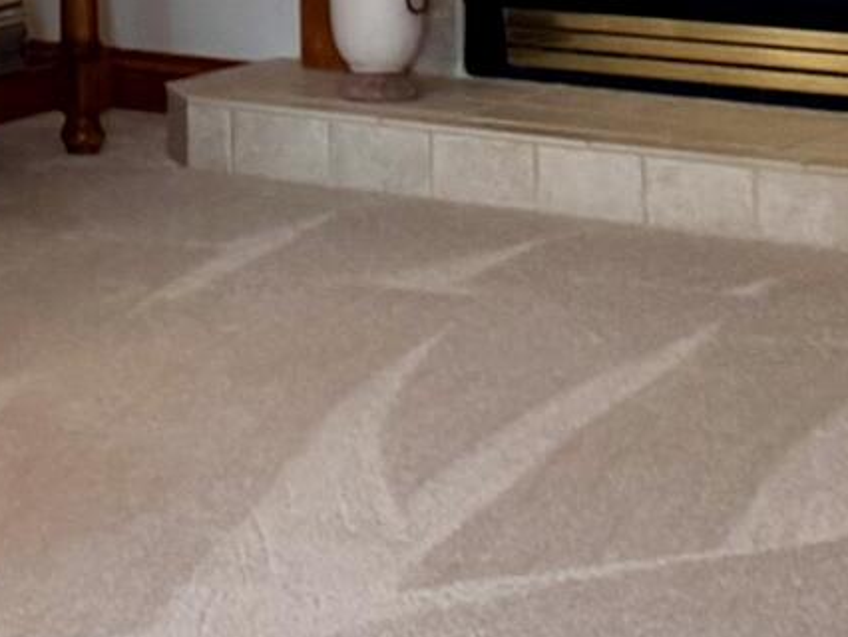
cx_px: -991
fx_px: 4142
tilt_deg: -3.7
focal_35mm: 169
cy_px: -356
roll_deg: +1.4
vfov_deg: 8.6
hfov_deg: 10.5
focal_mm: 6.76
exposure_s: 1/91
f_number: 1.78
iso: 200
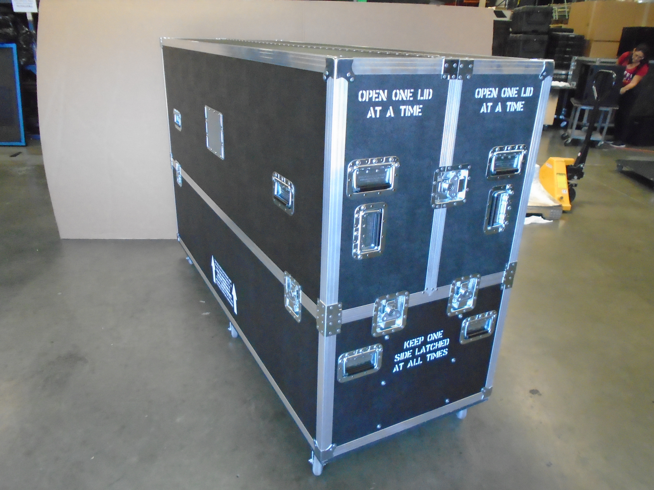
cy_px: 245
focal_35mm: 26
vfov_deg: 53.1
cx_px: 327
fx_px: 491
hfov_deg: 67.3
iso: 800
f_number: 3.2
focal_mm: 4.6
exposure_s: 1/125
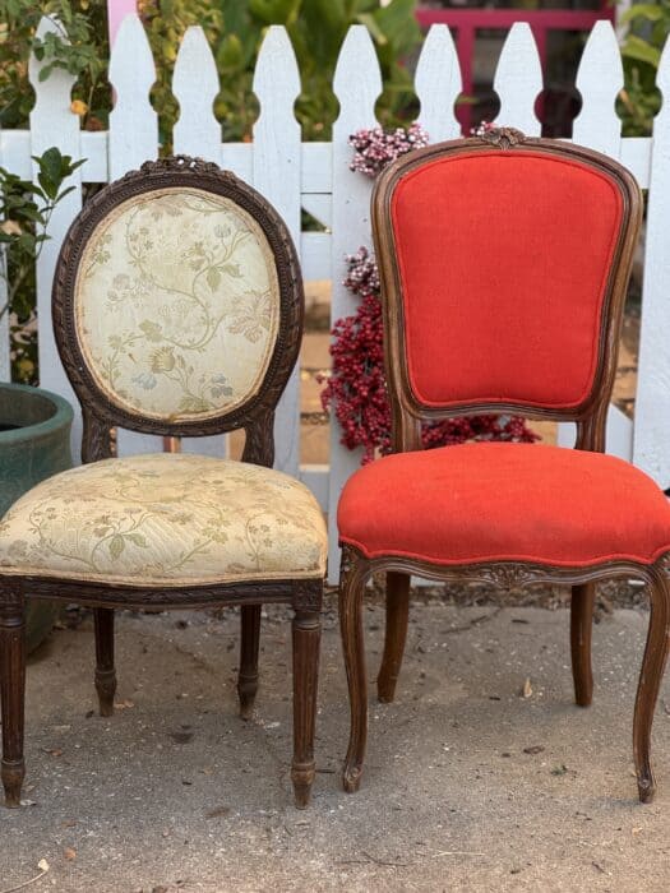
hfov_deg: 19.1
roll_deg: -0.8
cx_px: 335
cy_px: 446
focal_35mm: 77
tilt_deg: -14.8
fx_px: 1987
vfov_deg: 25.3
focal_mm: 9
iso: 40
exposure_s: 1/99
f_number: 2.8
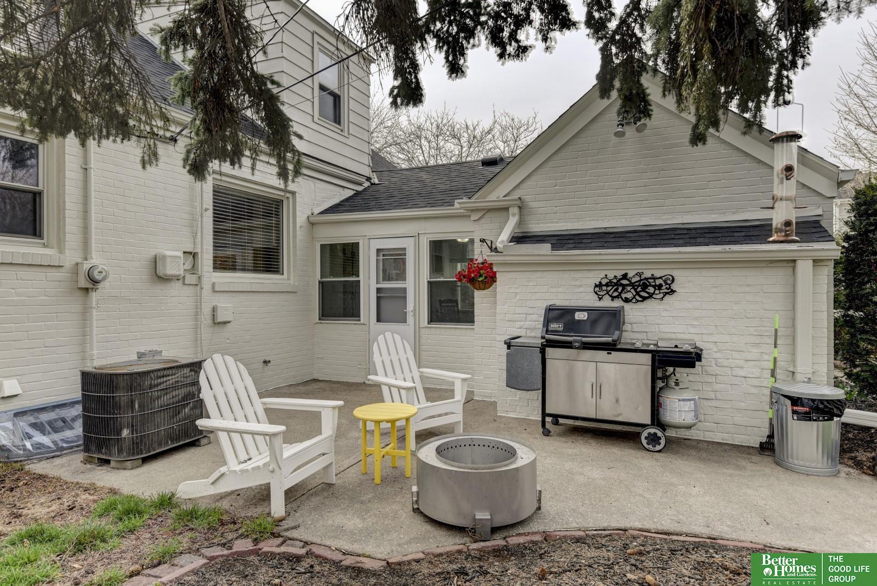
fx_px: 585
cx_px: 438
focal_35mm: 24
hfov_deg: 73.7
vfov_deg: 53.2
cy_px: 293
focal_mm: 24
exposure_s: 1/500
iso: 400
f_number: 8
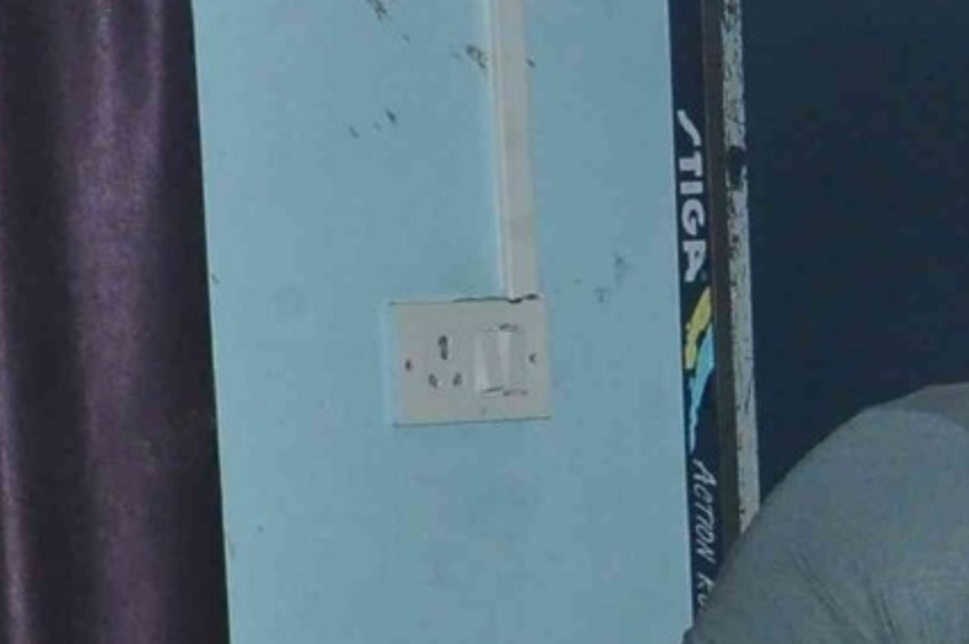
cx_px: 1522
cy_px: 792
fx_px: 5341
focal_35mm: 199
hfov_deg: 10.0
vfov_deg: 6.8
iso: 1000
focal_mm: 25
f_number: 10
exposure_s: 1/250
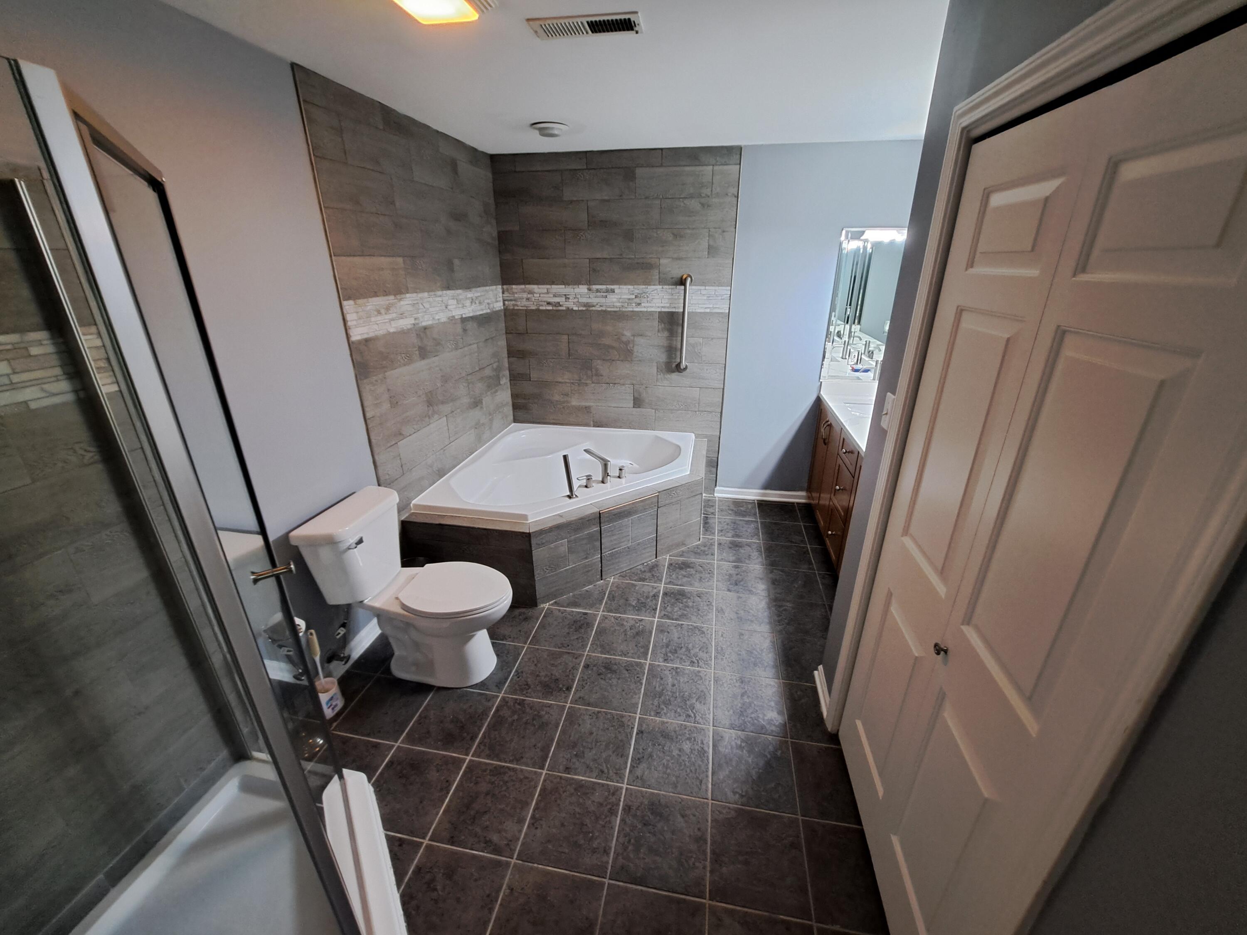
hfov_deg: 106.2
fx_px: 468
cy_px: 468
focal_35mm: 13
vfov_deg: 89.9
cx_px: 624
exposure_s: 1/30
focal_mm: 1.74
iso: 200
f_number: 2.2
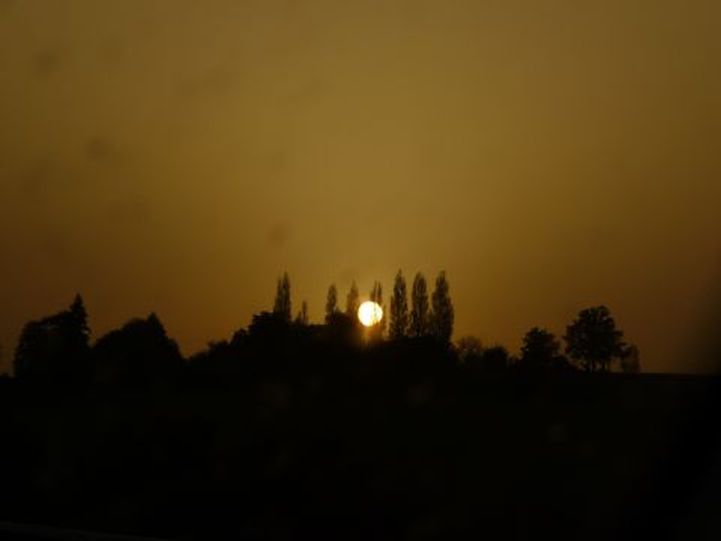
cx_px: 360
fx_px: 2666
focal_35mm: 128
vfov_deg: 11.6
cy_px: 270
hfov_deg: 15.4
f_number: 11
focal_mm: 21.8
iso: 100
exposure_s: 1/400
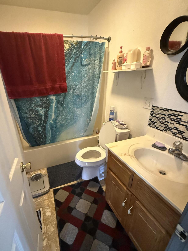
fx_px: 123
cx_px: 78
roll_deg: +2.1
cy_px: 131
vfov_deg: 91.0
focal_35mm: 17
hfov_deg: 74.1
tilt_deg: -22.7
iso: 1250
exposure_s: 1/40
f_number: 2.2
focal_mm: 2.22
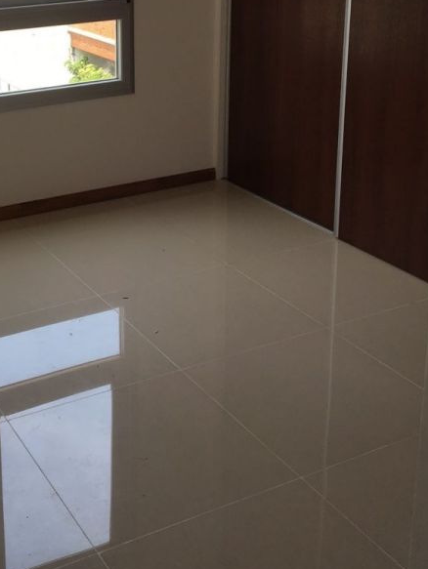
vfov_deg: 35.1
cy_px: 118
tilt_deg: -14.5
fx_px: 873
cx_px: 88
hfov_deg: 27.0
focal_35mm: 53
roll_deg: +0.8
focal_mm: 4.15
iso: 25
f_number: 2.2
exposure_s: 1/223
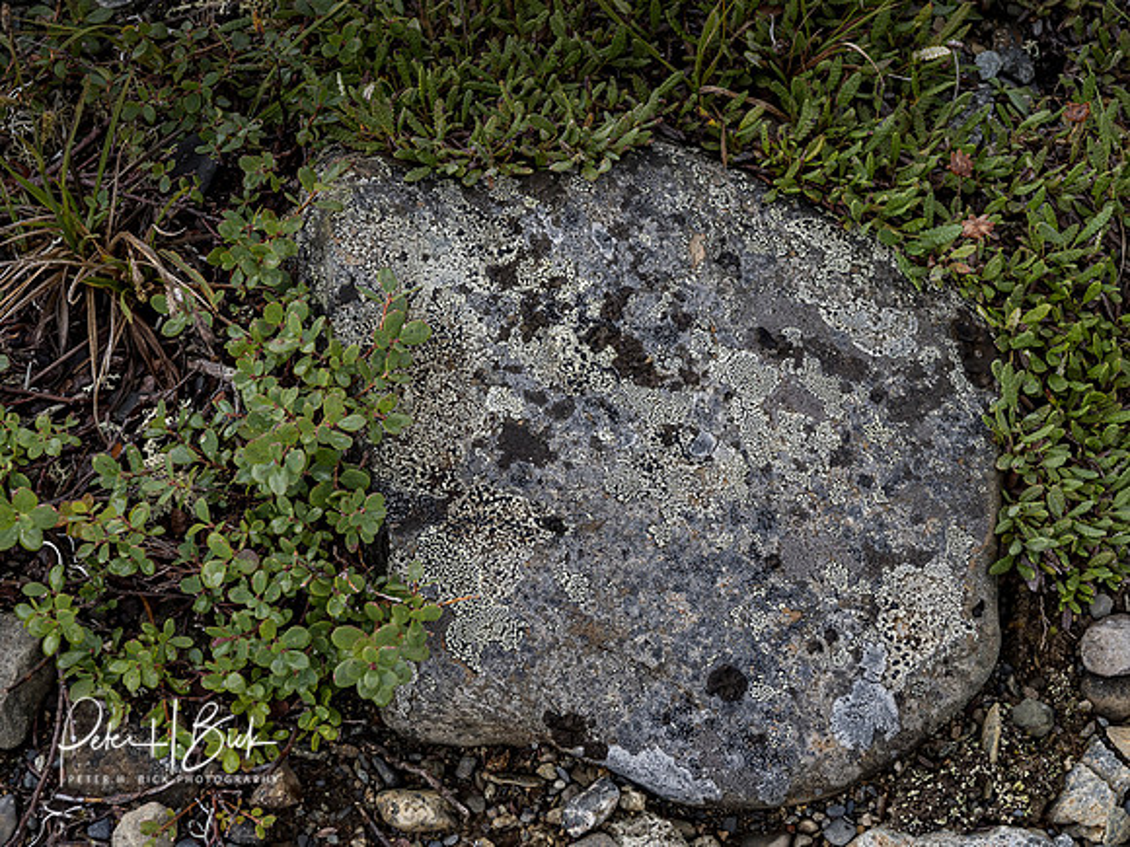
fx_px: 4309
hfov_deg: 14.9
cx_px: 565
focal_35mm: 132
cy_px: 424
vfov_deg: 11.2
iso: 400
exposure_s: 1/125
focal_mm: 66
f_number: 8
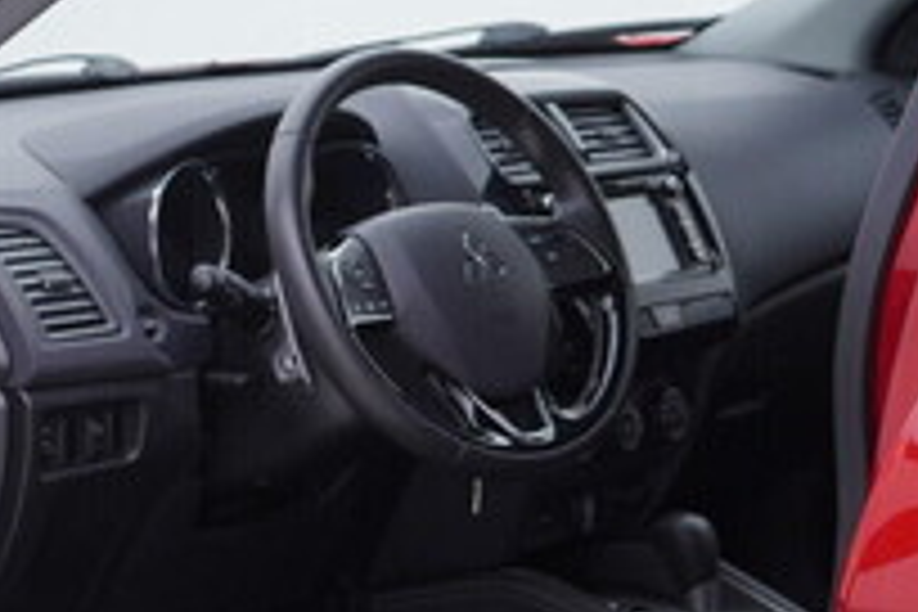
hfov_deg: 19.8
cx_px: -171
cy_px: 412
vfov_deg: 14.1
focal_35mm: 97
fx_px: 2473
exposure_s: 1/50
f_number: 3.2
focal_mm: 24
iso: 125
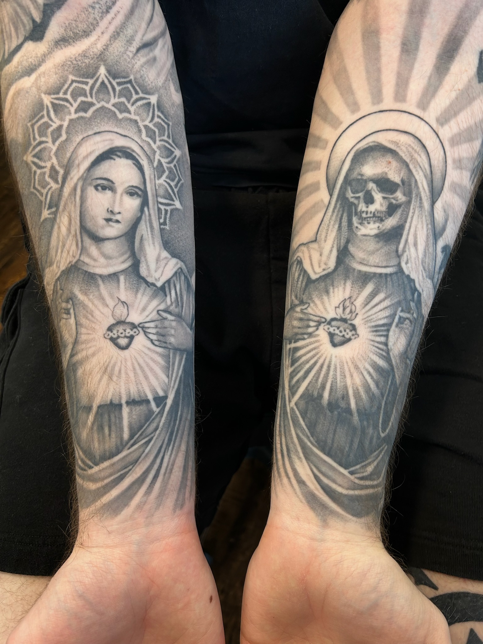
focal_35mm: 26
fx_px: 484
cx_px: 242
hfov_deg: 53.1
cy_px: 322
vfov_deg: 67.3
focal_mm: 5.7
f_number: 1.5
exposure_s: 1/60
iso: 80
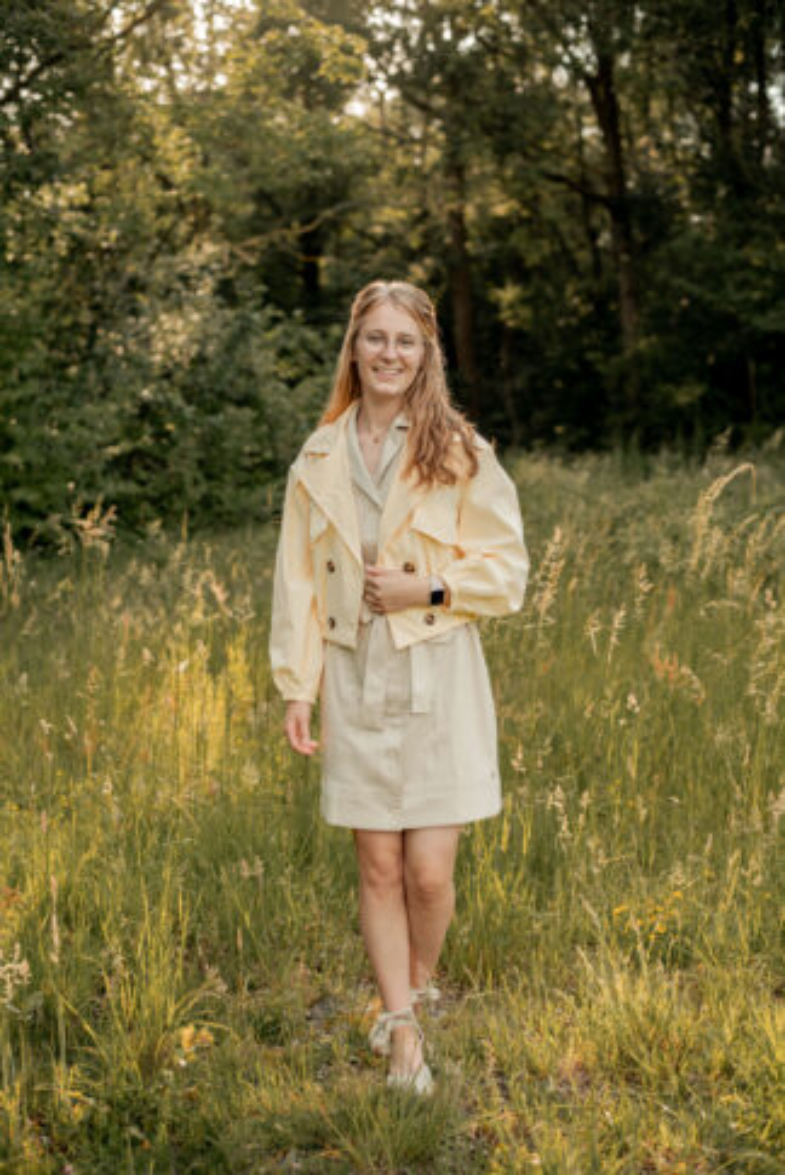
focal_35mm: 50
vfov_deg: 39.6
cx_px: 392
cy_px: 588
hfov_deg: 27.0
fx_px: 1633
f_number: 2.5
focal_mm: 50
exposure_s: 1/800
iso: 200
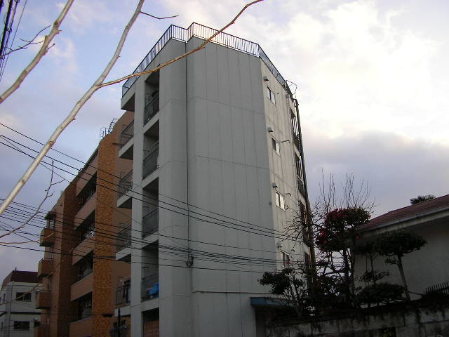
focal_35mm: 38
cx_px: 224
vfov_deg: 37.7
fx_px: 493
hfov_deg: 49.0
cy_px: 168
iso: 71
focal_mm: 5.8
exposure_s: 1/163
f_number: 2.9
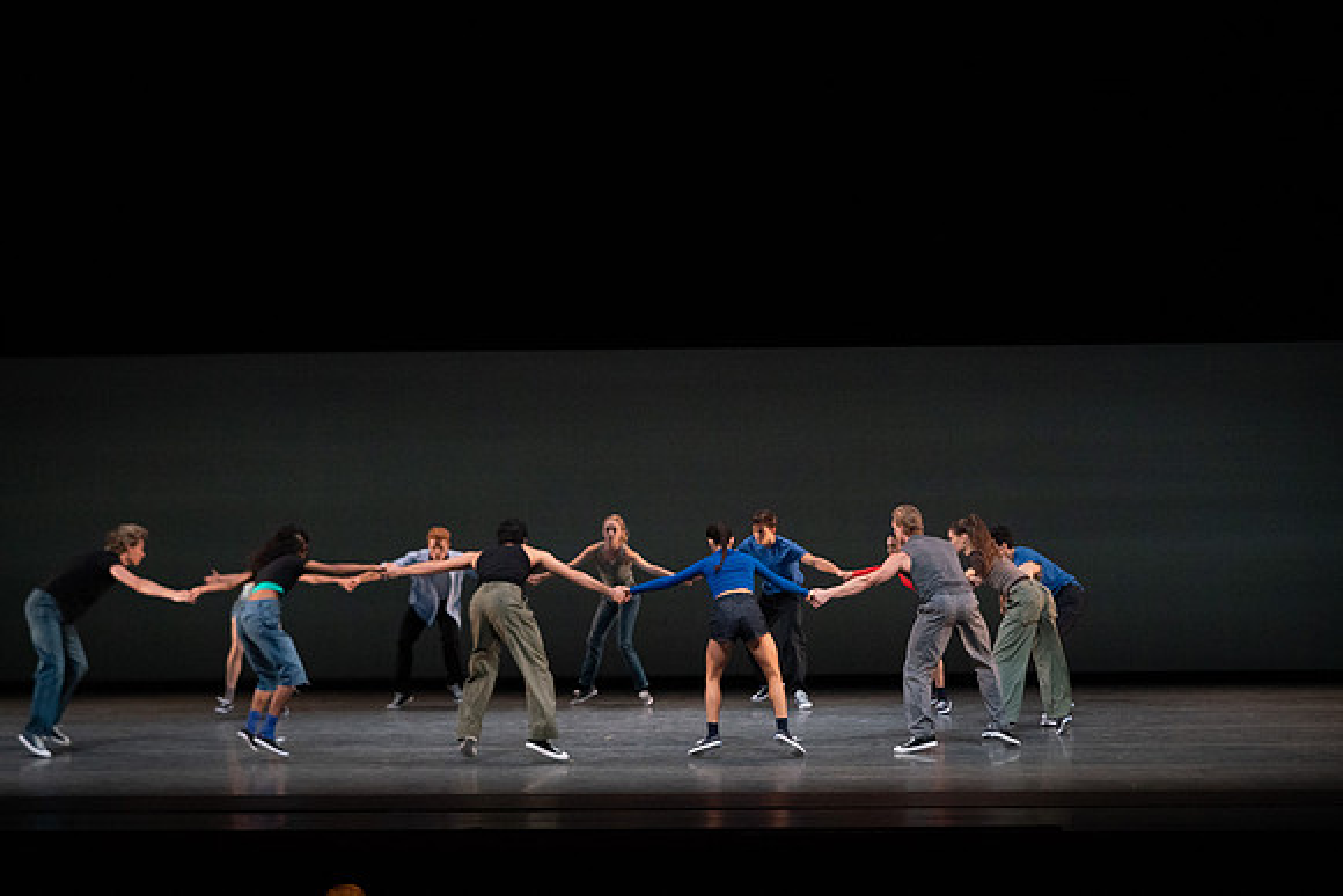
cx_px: 672
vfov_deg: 14.1
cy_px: 448
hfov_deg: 21.0
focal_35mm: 97
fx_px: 3619
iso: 8000
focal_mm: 97
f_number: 5
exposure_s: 1/400
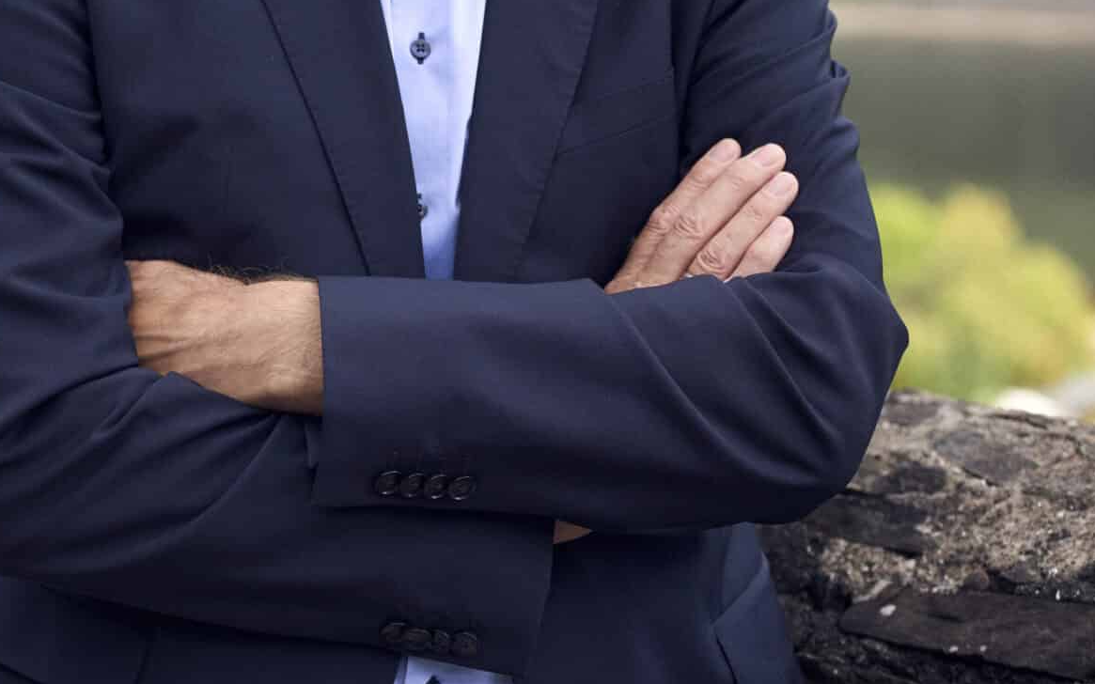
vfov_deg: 11.6
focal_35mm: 112
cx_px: 399
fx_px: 3342
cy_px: 101
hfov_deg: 18.6
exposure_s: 1/1000
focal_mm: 50
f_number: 2.8
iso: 250
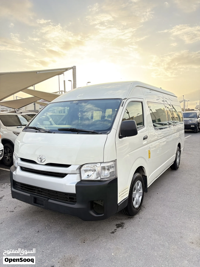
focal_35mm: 26
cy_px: 134
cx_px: 100
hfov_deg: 53.1
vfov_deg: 67.3
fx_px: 200
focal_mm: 5.96
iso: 64
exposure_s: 1/430
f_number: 1.6
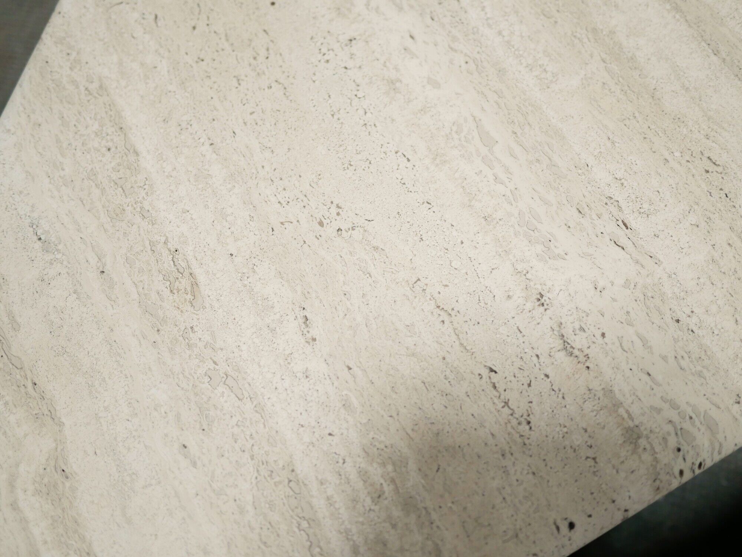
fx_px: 858
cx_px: 371
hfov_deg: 46.8
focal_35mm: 40
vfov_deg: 36.0
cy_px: 278
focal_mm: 20
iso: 800
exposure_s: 1/60
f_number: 1.7
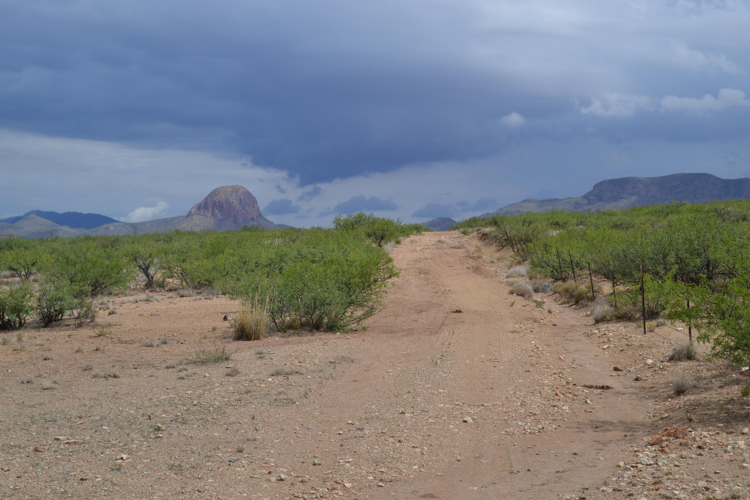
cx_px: 375
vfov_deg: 22.6
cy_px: 250
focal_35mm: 60
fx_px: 1250
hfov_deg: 33.4
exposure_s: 1/320
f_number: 9
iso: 100
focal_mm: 40
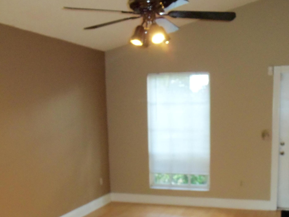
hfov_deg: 41.5
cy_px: 164
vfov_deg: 31.6
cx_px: 193
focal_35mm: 45
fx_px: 376
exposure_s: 1/30
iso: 250
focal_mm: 5.2
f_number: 3.4
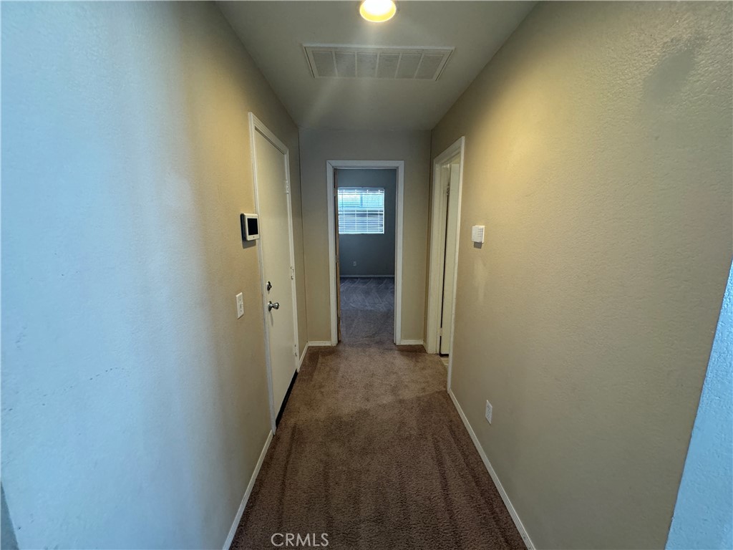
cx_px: 366
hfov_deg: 102.1
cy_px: 275
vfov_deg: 85.7
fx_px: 296
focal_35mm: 14
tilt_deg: -7.2
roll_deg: -0.7
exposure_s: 1/62
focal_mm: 2.22
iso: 320
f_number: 2.2
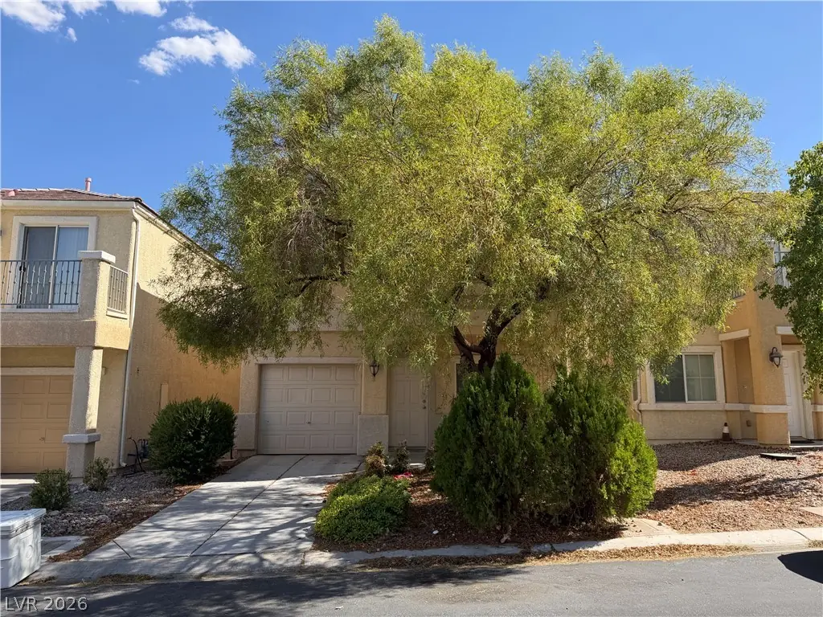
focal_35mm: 24
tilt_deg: +9.6
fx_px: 571
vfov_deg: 56.8
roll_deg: +0.6
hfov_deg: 71.6
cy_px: 308
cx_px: 412
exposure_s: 1/2110
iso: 80
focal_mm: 6.76
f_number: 1.78
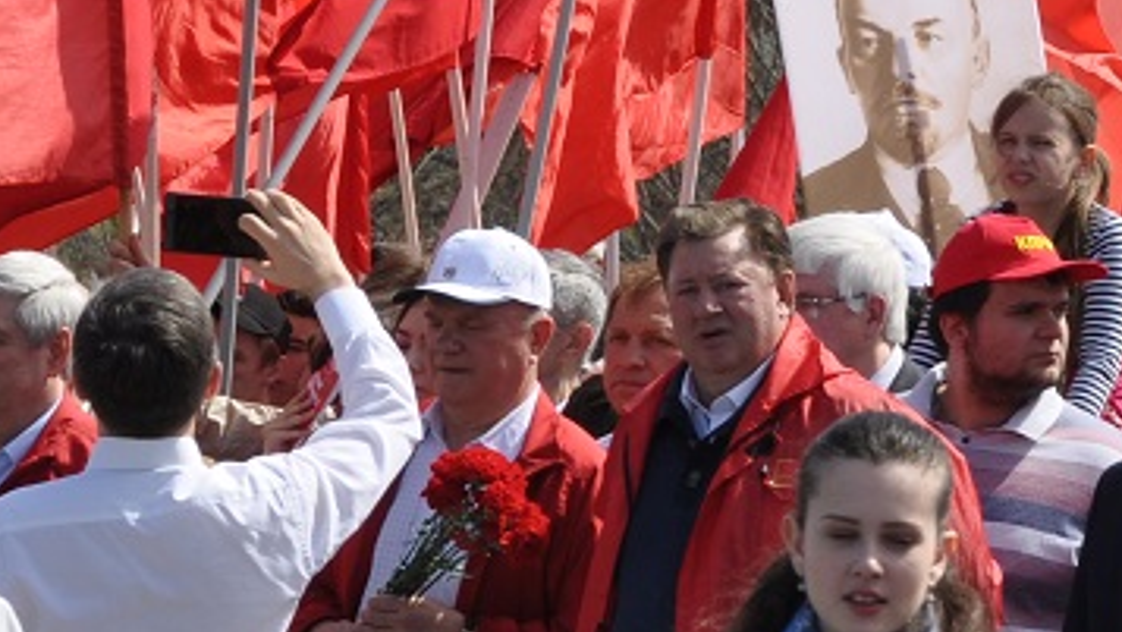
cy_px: 354
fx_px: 17673
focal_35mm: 594
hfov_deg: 3.6
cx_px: 2
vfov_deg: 2.0
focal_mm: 105
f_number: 9
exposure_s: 1/320
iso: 200
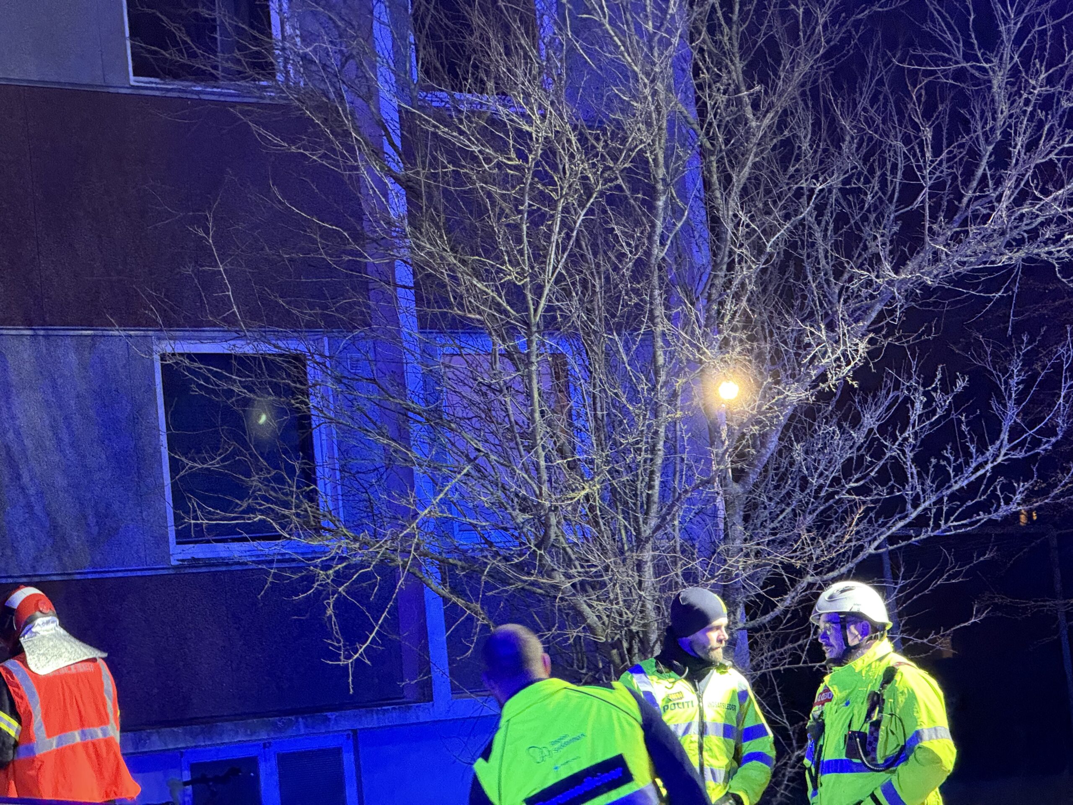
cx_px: 536
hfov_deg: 16.4
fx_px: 3720
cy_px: 402
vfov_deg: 12.3
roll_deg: +4.3
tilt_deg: +4.4
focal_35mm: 120
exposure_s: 1/25
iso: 1250
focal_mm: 15.66
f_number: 2.8
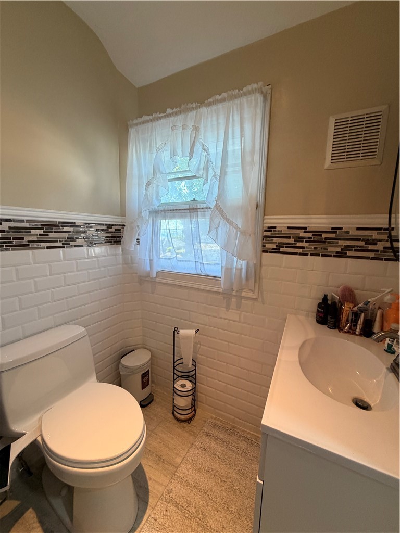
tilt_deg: -9.5
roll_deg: -0.5
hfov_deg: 85.7
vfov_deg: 102.1
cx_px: 200
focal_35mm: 14
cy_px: 266
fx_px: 216
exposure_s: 1/60
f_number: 2.2
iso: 160
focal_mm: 2.22
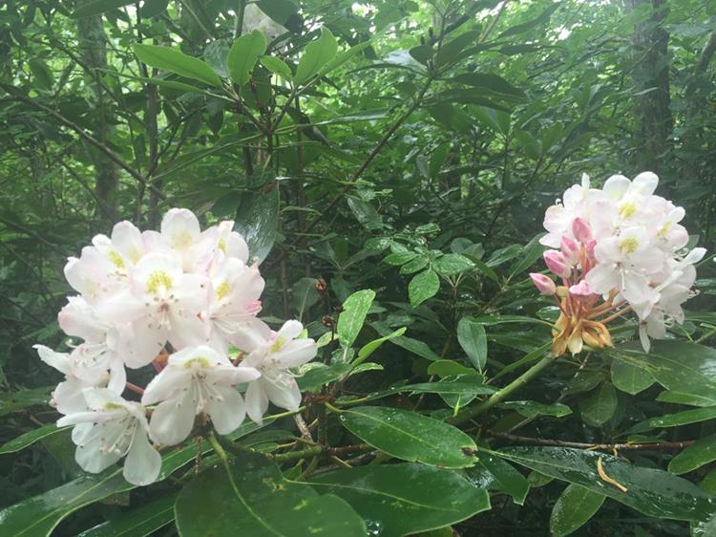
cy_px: 268
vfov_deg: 48.2
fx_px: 600
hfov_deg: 61.7
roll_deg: -4.0
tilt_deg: -19.2
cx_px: 358
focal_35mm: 29
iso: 40
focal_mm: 4.15
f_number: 2.2
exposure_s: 1/60
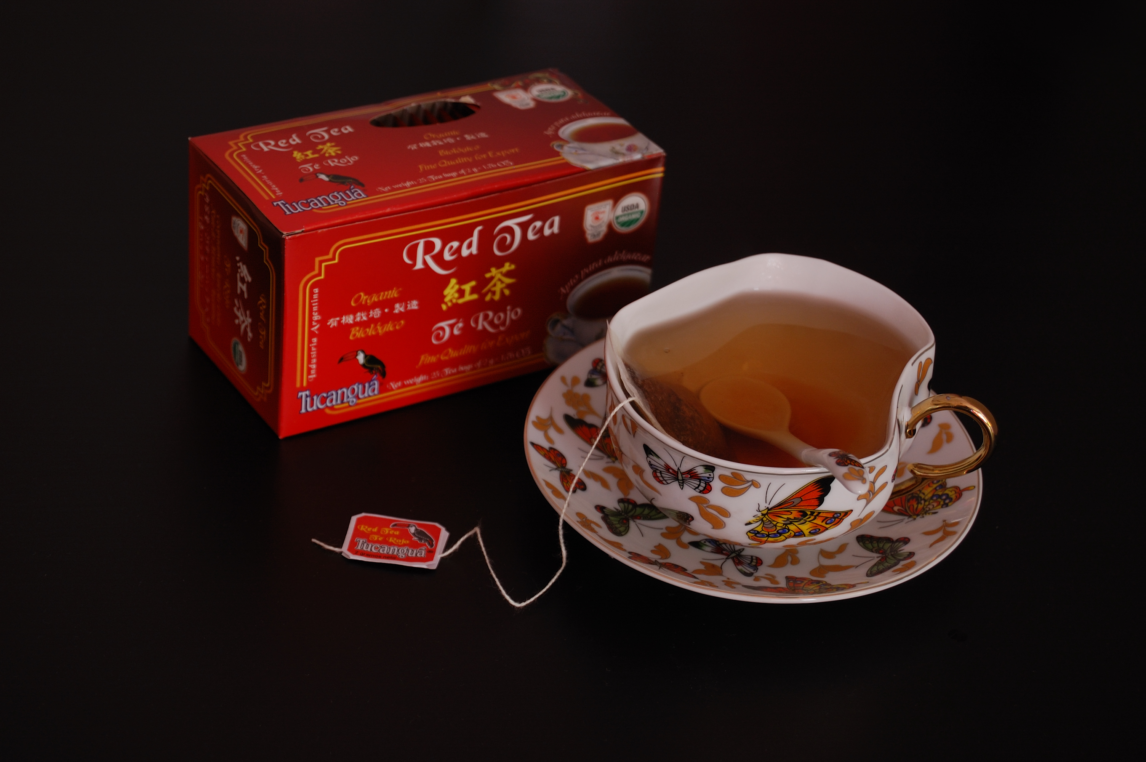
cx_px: 573
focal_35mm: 82
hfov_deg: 24.6
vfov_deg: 16.5
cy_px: 381
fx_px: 2624
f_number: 5.6
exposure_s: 1/6
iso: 200
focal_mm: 55
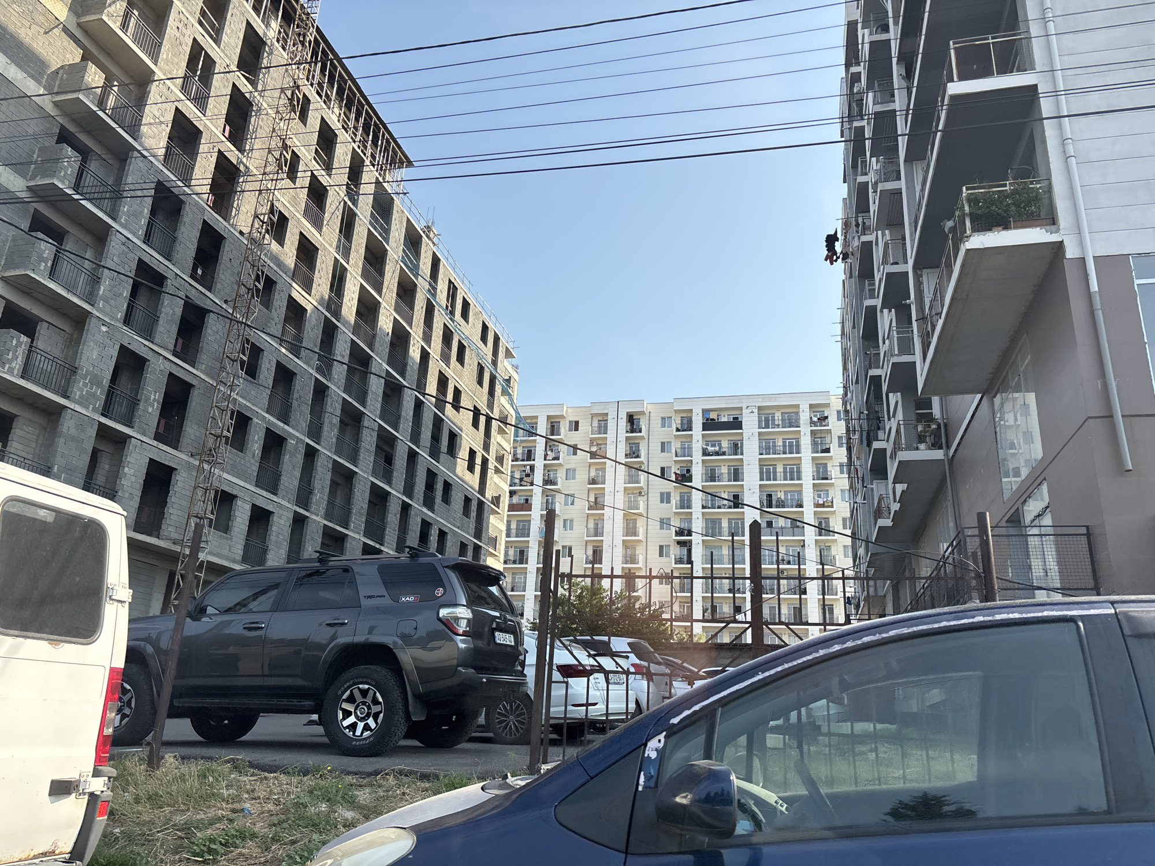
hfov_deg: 67.3
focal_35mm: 26
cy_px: 433
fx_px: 868
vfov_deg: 53.1
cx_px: 578
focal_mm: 5.96
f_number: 1.6
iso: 50
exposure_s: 1/1567
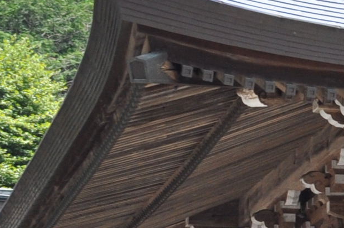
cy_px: 259
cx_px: 924
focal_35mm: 228
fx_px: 2175
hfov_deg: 8.1
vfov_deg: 6.0
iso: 400
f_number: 8
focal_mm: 22
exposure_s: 1/250
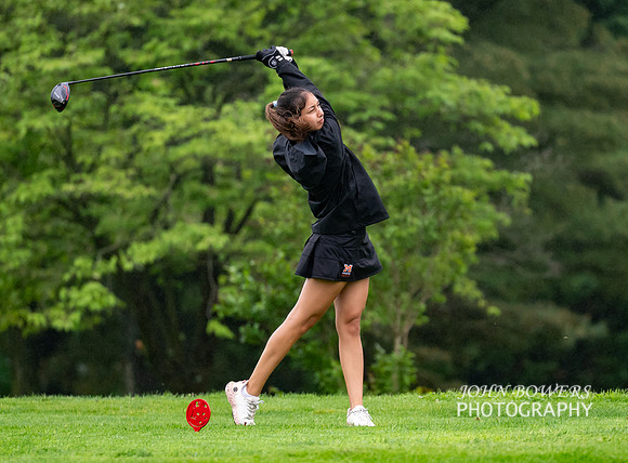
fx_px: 8342
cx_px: 359
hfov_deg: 4.3
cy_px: 252
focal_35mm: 463
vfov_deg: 3.2
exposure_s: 1/1600
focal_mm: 200
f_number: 2.8
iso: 720
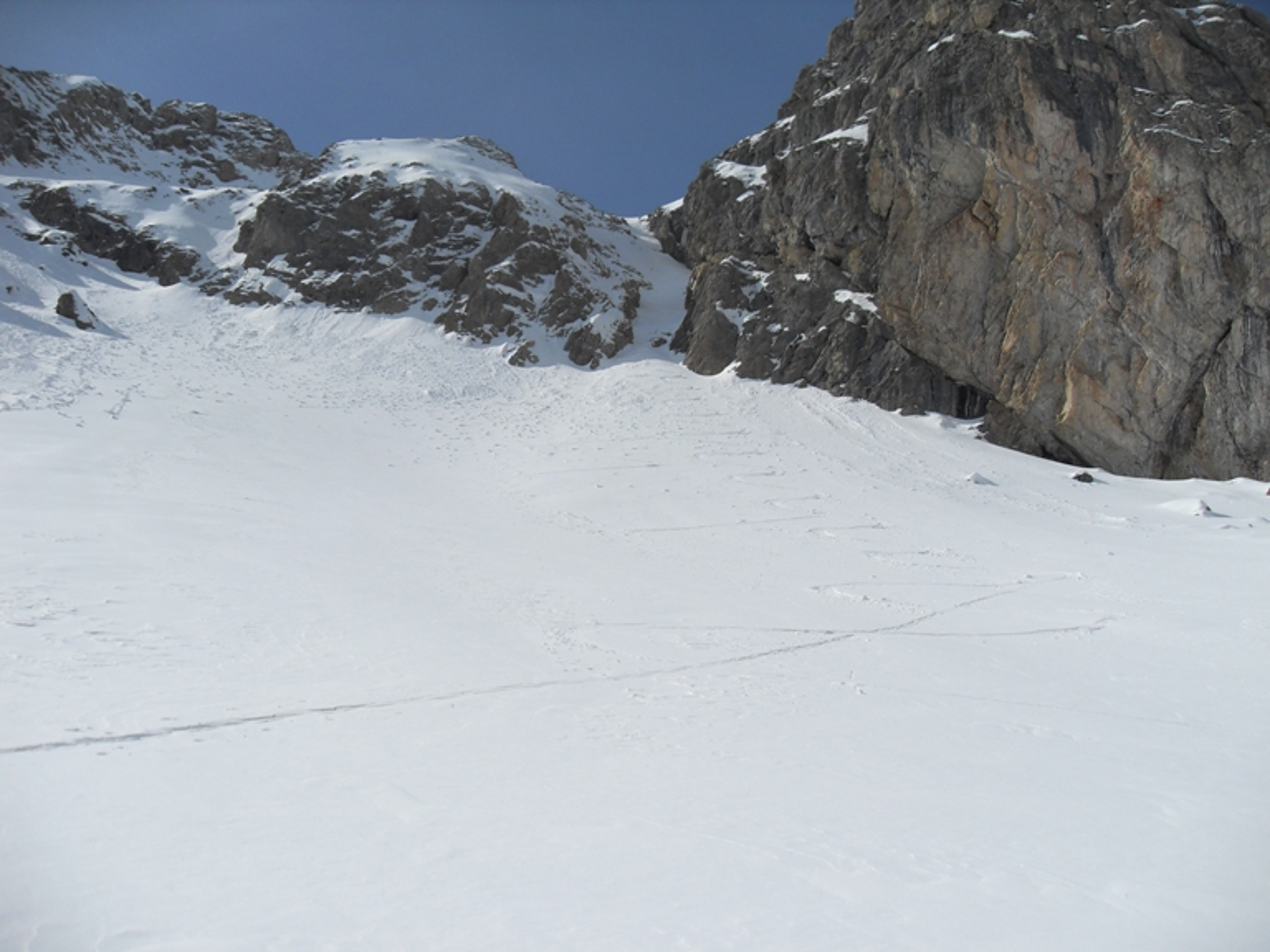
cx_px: 635
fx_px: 1284
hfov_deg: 52.6
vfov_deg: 40.7
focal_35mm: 35
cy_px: 476
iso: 80
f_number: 7
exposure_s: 1/750
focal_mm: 6.3
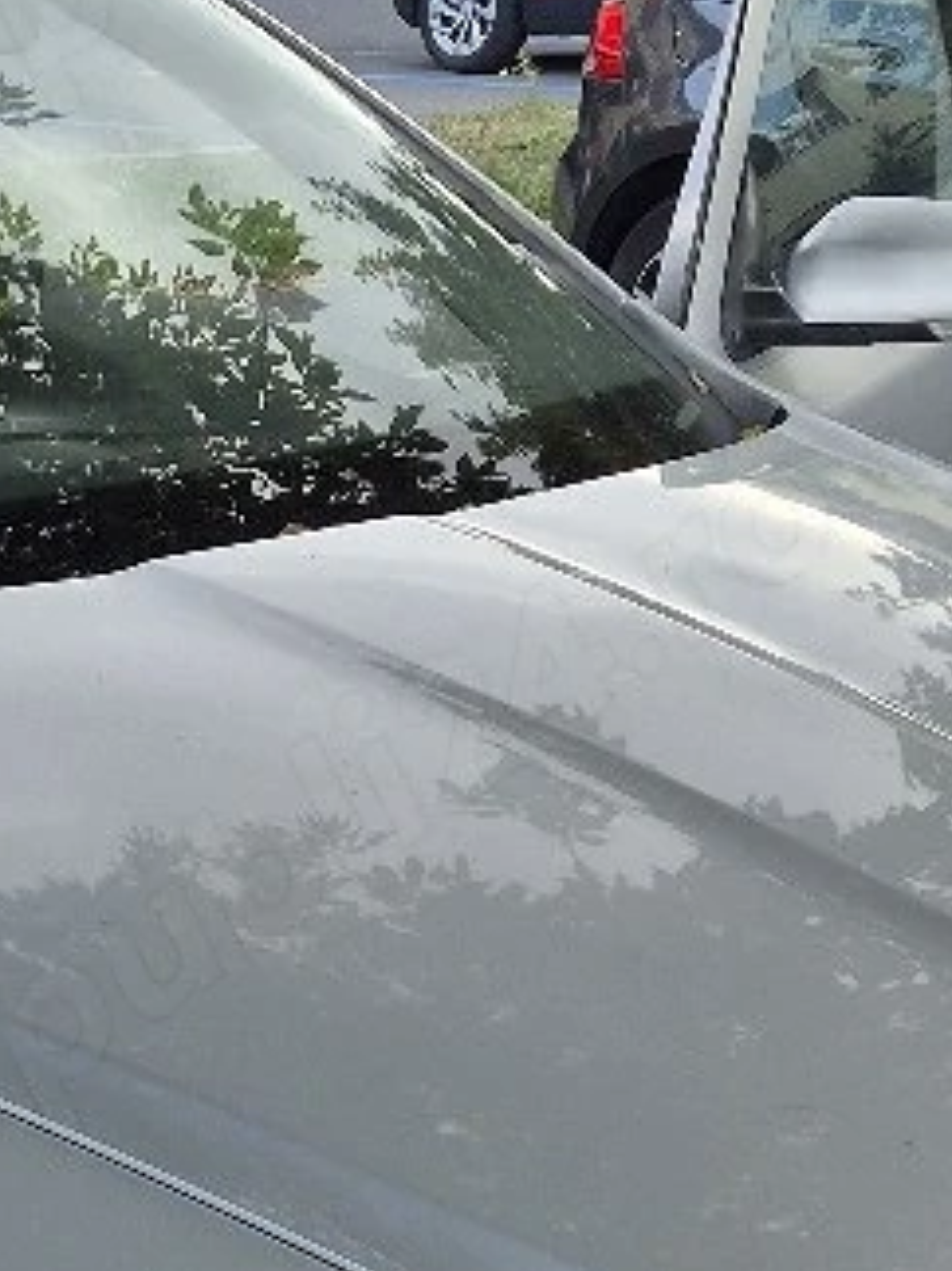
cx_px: -350
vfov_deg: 20.5
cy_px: 931
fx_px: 3486
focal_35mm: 95
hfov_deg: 14.7
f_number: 1.8
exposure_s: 1/244
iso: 25
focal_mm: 5.4
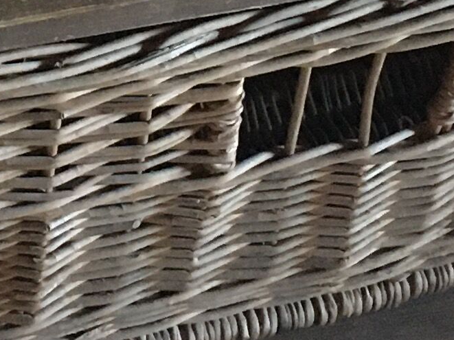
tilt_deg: -38.7
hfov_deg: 10.7
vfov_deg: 8.0
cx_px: -247
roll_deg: -2.5
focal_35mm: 177
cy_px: -310
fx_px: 2320
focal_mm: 4.15
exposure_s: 1/17
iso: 200
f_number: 2.2
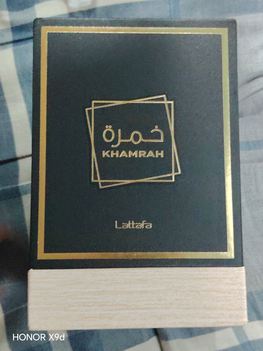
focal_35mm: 47
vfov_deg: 40.4
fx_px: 476
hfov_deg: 30.9
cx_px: 132
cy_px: 176
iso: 3536
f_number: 2
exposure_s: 1/16.7
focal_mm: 5.25
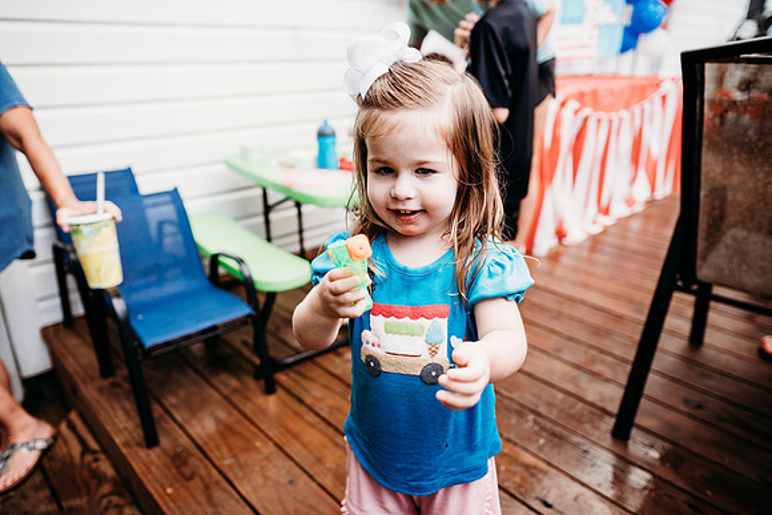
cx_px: 386
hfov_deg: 73.7
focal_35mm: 24
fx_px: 515
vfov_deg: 53.2
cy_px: 258
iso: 400
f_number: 2.5
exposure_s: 1/200
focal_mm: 24
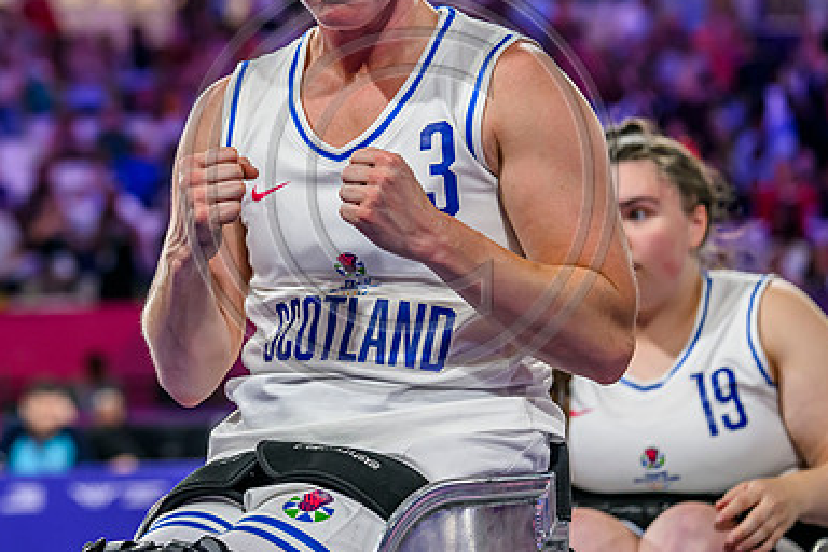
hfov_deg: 14.2
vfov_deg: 9.5
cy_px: 179
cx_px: 210
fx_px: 3312
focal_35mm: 144
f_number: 3.2
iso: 2500
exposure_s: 1/1600
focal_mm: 82
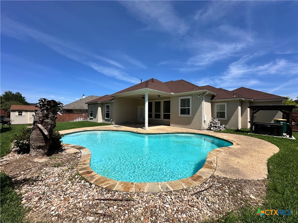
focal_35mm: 14
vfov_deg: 85.7
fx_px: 121
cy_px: 112
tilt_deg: +0.1
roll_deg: -1.2
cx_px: 149
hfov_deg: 102.1
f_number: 2.2
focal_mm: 2.22
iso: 40
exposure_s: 1/3040
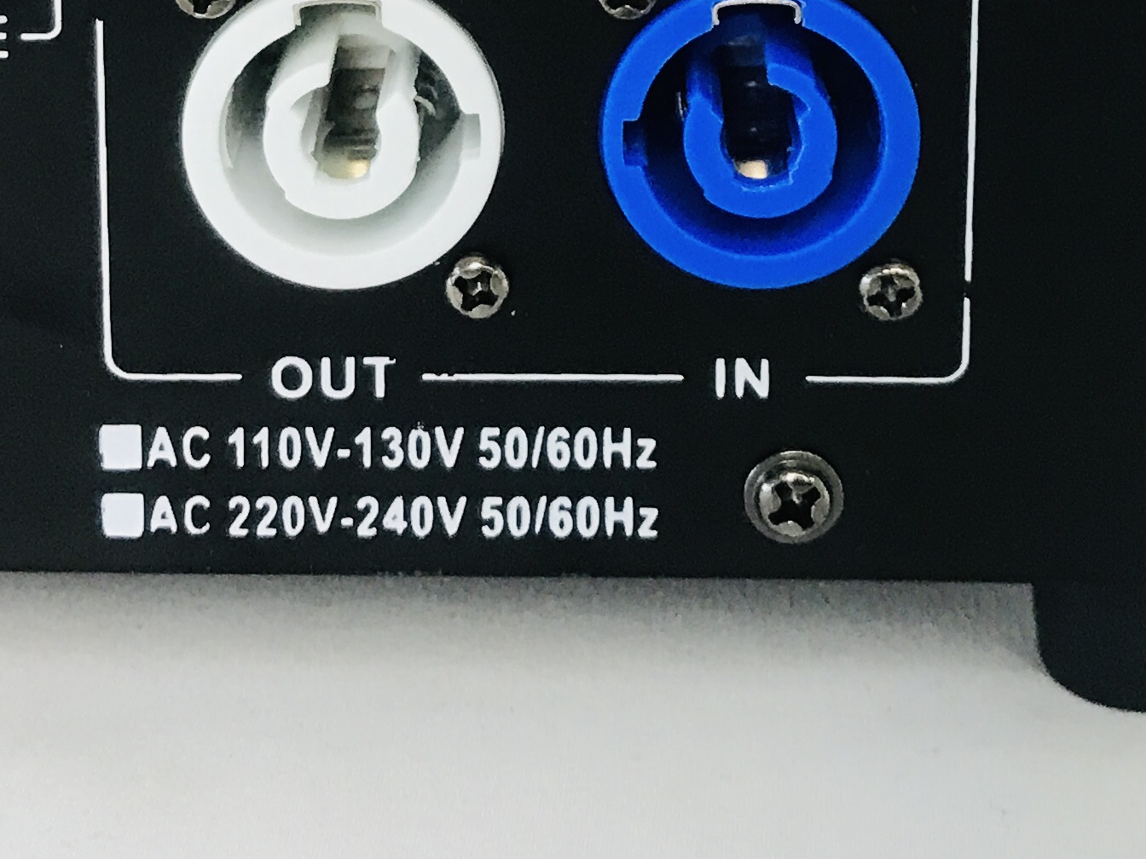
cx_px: 599
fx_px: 2781
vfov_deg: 16.4
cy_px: -322
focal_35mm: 84
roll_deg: -1.3
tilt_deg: -11.4
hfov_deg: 23.3
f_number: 1.8
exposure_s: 1/31
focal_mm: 3.99
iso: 25
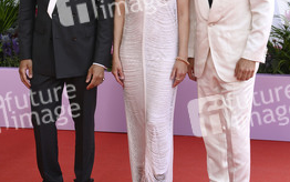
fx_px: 553
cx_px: 144
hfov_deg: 29.4
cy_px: 55
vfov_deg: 18.6
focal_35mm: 70
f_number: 6.3
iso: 500
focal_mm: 45
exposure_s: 1/250
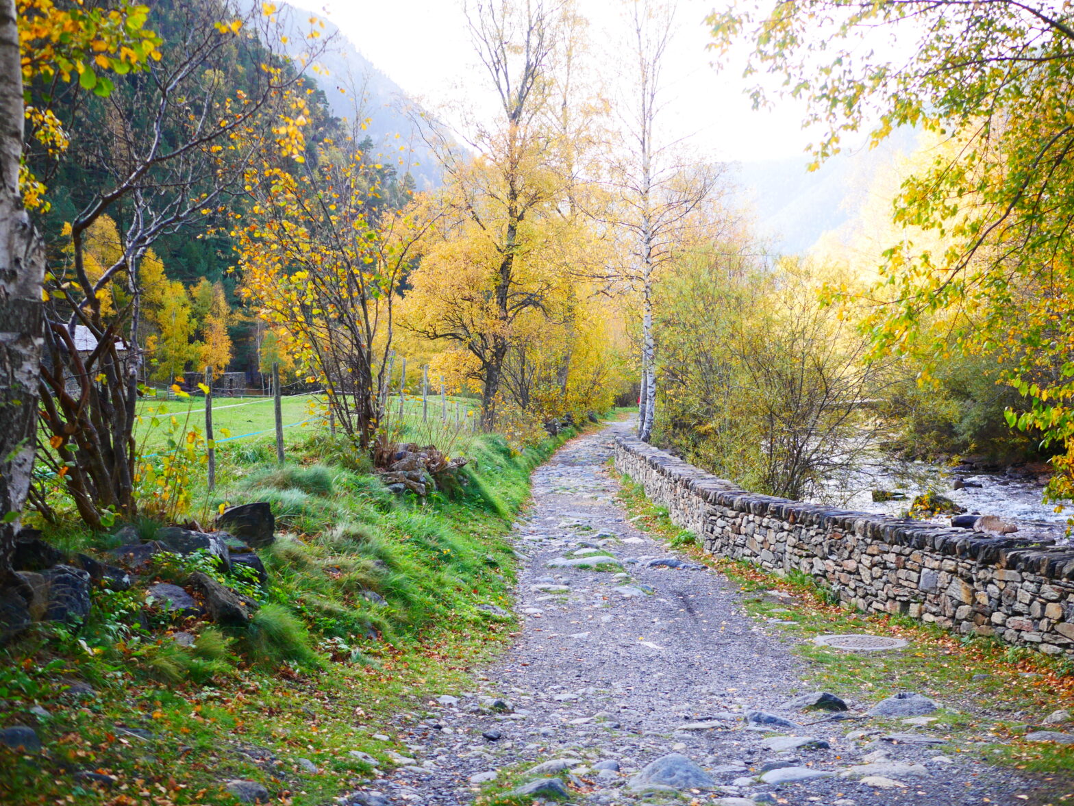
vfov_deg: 29.1
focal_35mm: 50
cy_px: 403
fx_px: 1552
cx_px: 537
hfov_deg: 38.2
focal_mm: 25
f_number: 2
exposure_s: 1/640
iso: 200
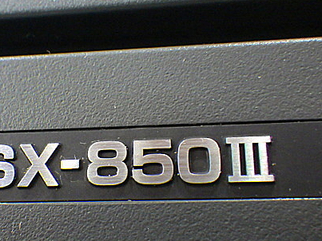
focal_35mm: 54
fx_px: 502
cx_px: 99
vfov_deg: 27.0
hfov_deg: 35.1
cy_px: 131
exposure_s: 1/50
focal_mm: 6.1
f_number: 3.8
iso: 1600
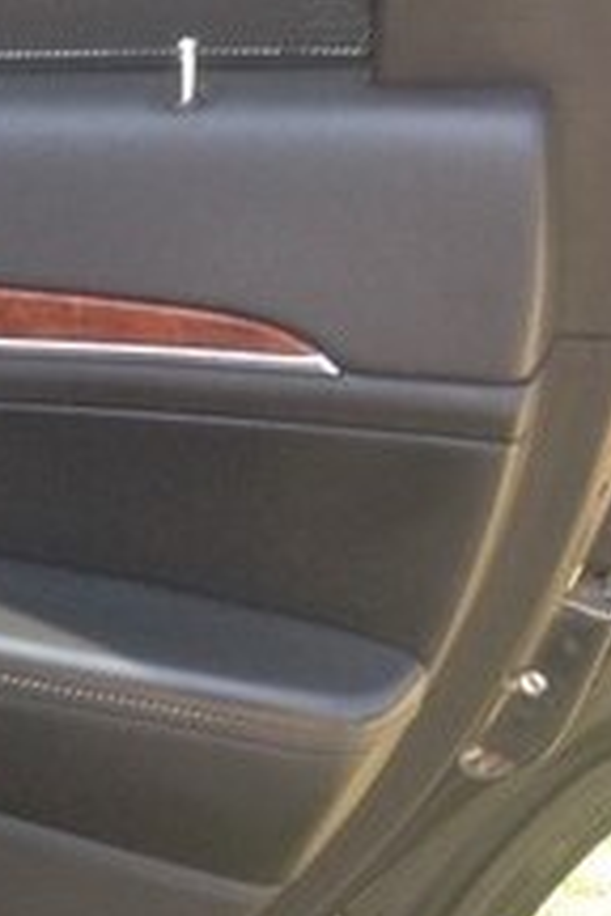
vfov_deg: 19.4
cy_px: 324
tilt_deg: -19.3
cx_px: -628
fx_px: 2673
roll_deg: +2.0
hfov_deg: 11.6
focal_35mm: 105
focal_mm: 4.12
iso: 80
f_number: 2.4
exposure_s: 1/120
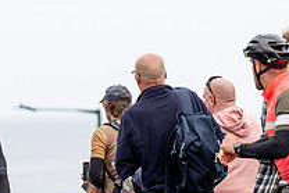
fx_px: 3743
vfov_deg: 3.0
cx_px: 14
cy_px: 166
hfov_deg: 4.4
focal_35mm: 466
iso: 320
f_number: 3.5
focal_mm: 167
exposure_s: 1/1000
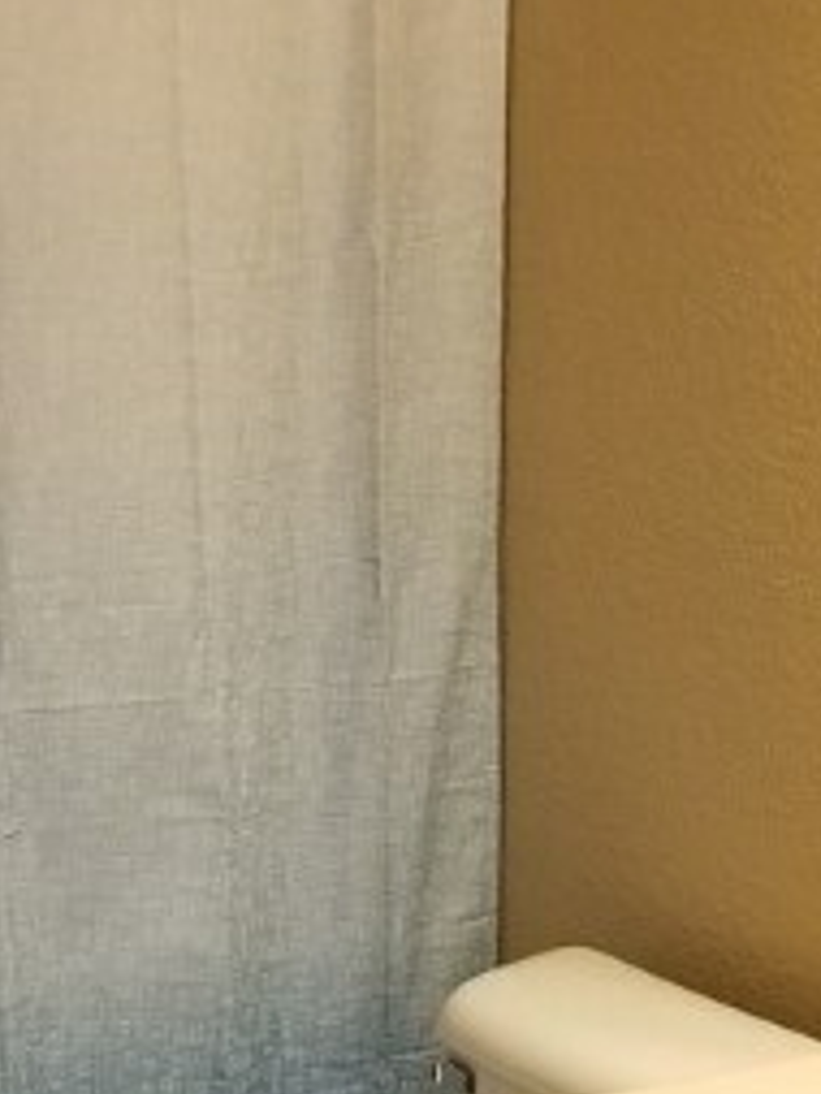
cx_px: 337
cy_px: 1193
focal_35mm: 79
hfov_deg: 18.7
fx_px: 2496
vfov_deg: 23.3
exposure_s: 1/30
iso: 160
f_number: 1.7
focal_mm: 4.25
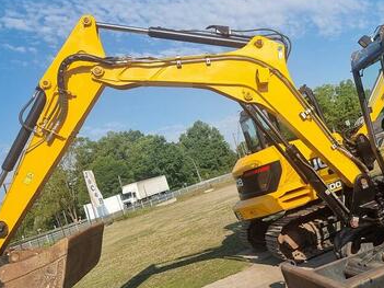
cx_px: 286
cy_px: 119
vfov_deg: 36.7
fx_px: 432
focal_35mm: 39
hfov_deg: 46.3
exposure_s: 1/1002
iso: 50
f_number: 1.8
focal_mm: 6.7
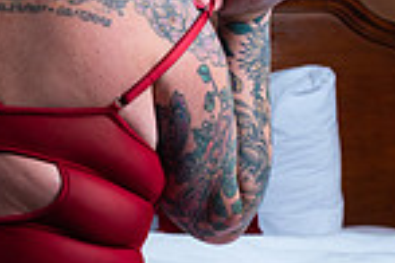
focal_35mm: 138
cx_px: -11
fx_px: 1514
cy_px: 187
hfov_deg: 14.6
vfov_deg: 9.9
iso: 125
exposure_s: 1/500
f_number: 4
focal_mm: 35
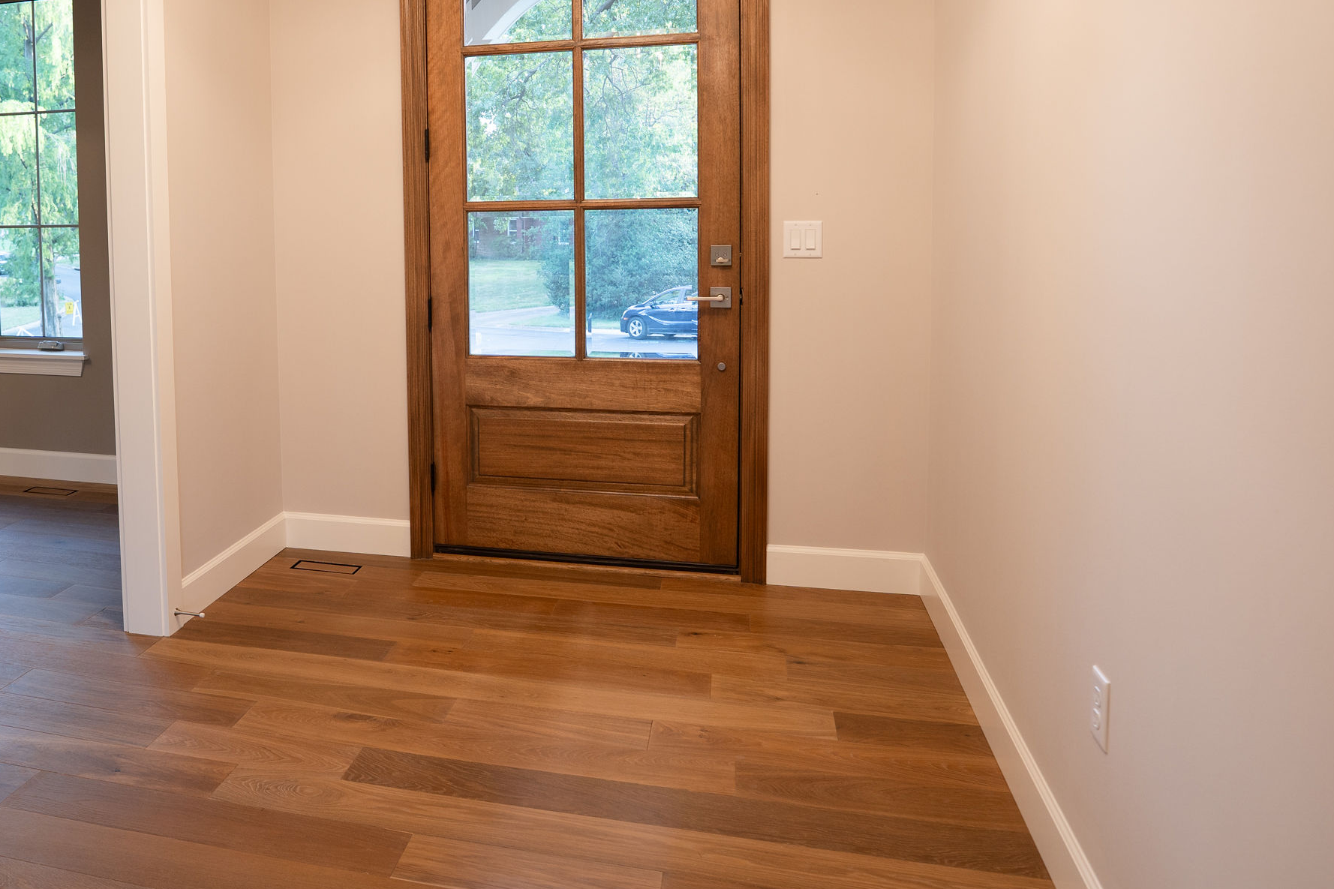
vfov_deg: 47.0
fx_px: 1000
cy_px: 287
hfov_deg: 65.5
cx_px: 436
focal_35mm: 27
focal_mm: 16
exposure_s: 1/13
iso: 160
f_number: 4.5
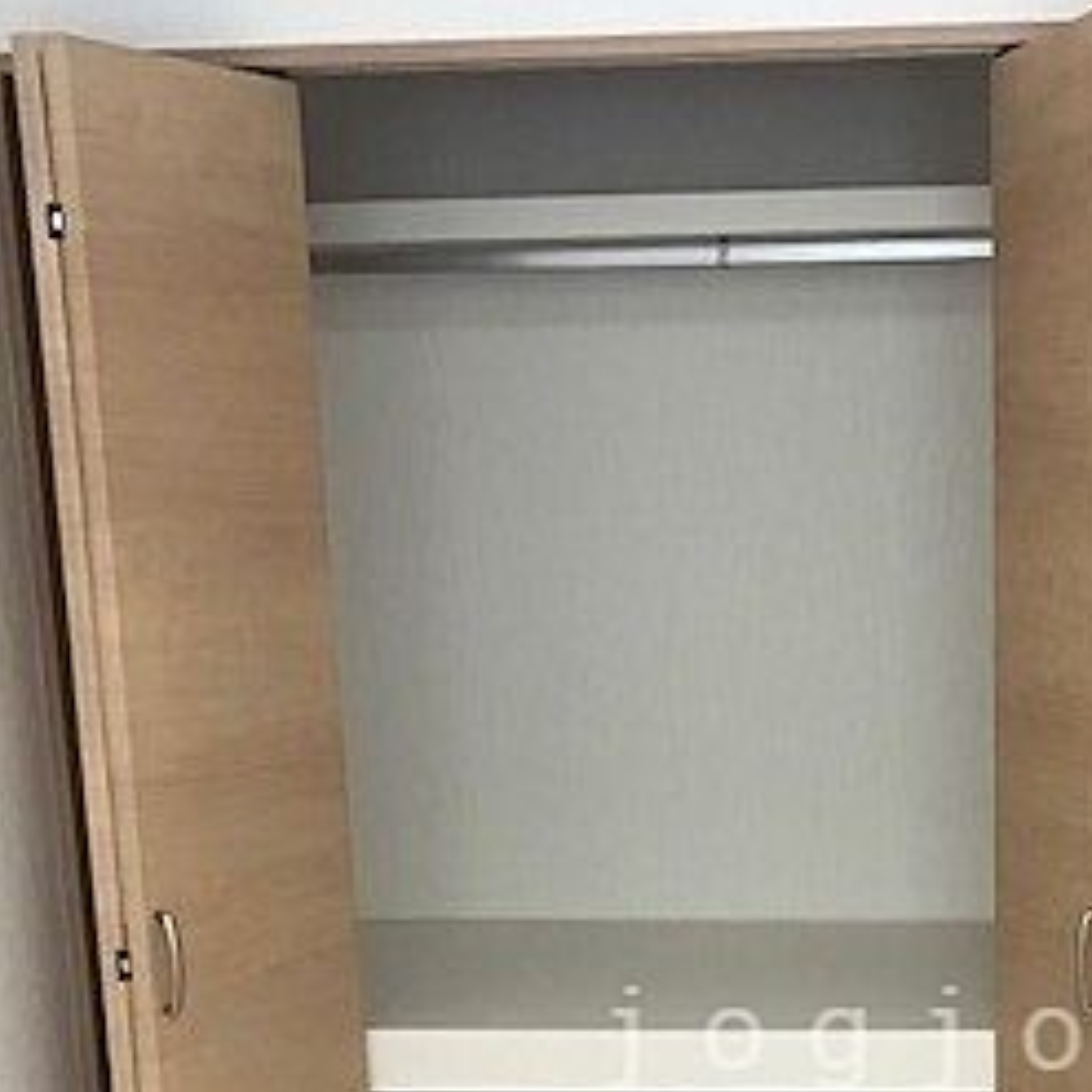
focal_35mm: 64
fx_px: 2284
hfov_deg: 26.3
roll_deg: +1.0
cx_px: 906
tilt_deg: -11.2
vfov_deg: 25.8
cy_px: 1039
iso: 40
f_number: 1.8
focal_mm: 3.99
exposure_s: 1/33
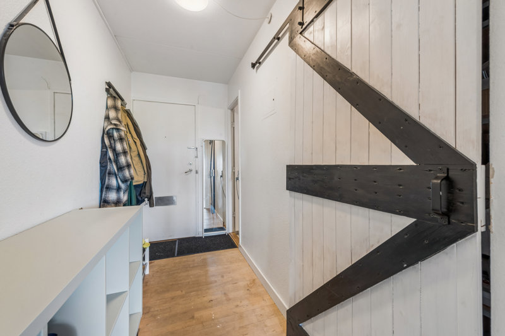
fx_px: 196
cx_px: 252
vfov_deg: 81.2
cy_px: 168
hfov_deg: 104.3
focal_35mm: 14
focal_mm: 14
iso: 200
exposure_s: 1/2
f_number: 10
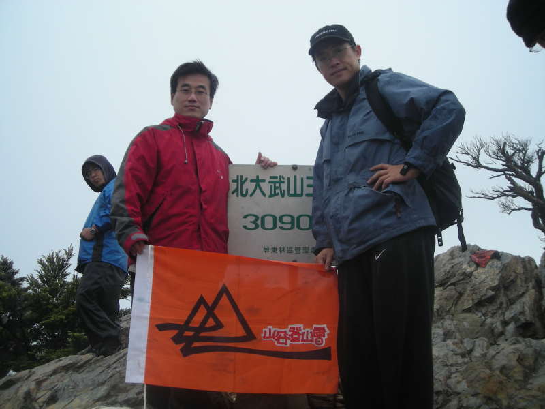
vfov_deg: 35.1
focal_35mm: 41
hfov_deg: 45.8
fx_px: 646
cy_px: 204
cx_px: 272
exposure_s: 1/355
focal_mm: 6.8
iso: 50
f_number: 3.3
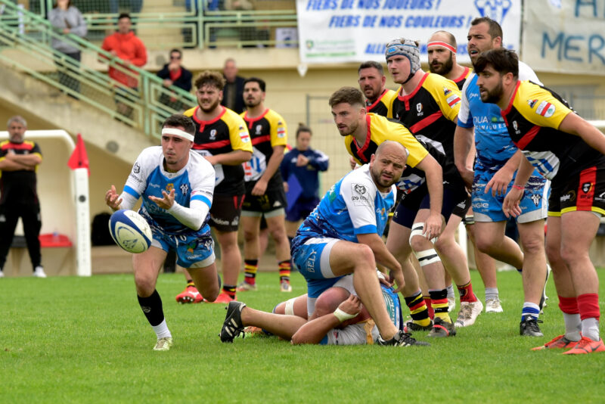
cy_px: 202
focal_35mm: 200
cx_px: 302
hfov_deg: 10.3
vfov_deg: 6.9
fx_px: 3362
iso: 400
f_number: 4
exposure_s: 1/1000
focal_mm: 200
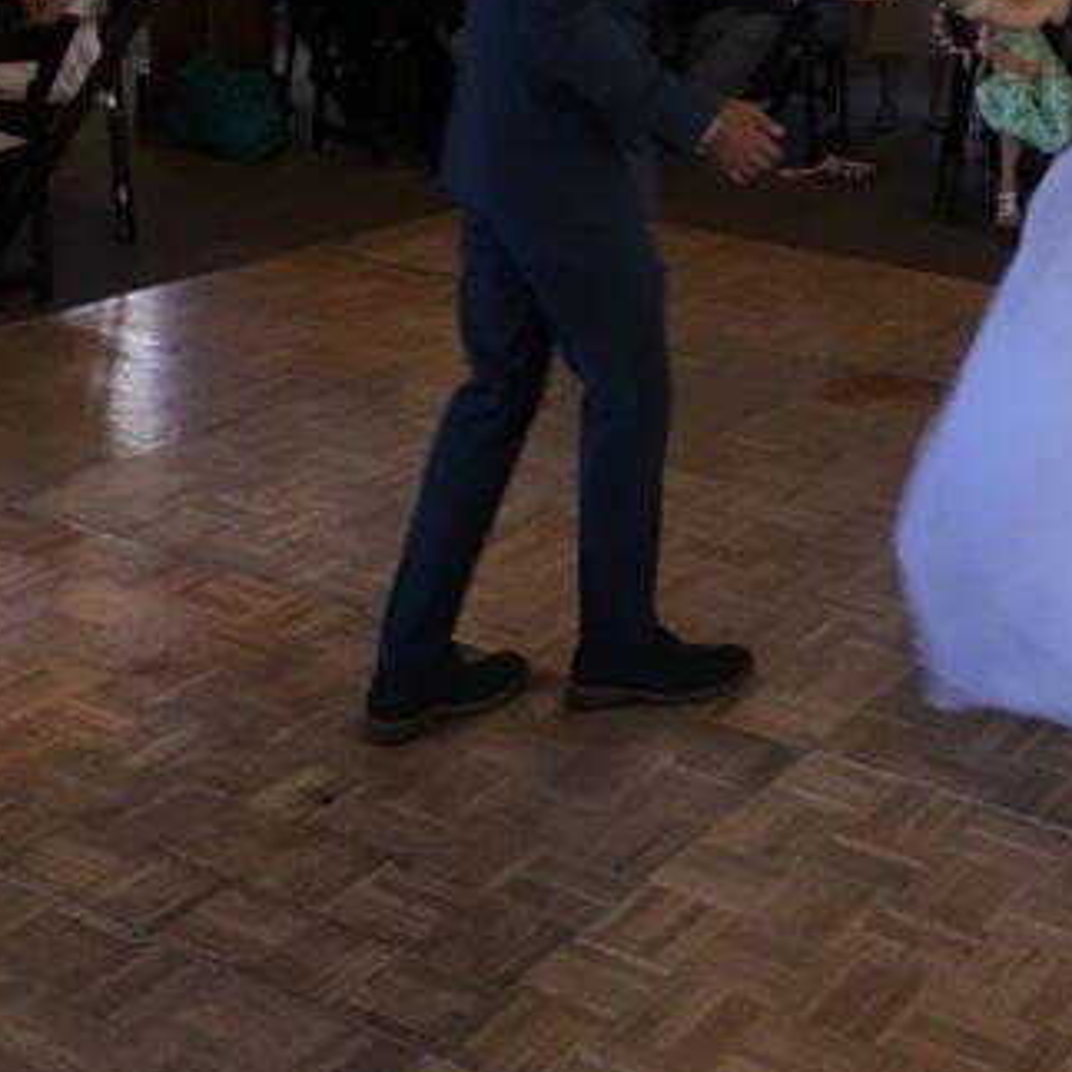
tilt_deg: -7.6
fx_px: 2137
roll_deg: -2.0
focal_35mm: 61
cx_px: 876
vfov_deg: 26.7
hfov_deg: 27.5
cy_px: 7
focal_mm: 4.15
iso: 50
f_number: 2.2
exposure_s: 1/30
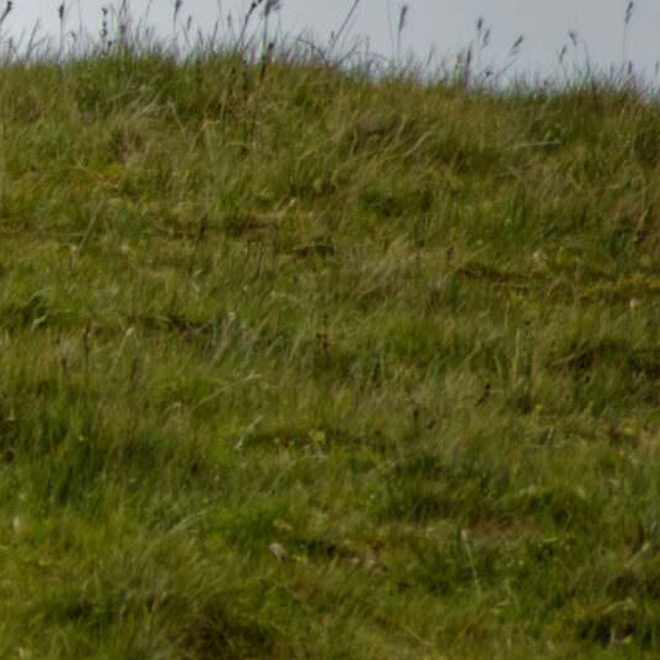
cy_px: -2
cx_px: -904
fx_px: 39712
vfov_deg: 1.0
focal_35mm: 1841
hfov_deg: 1.0
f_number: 7.1
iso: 800
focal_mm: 300
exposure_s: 1/3200
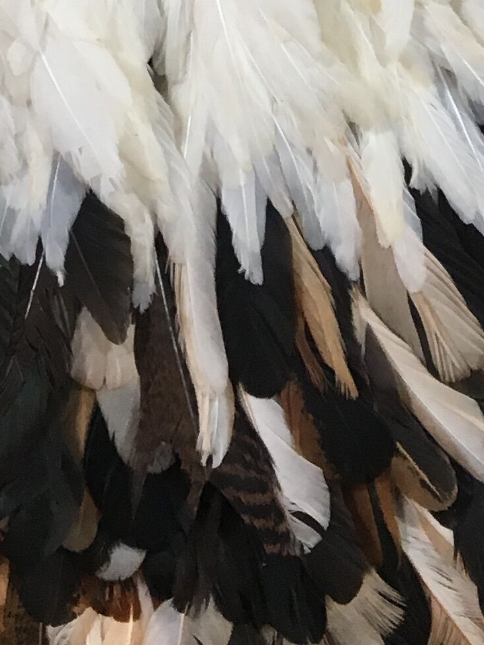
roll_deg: -2.4
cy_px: -587
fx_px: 2236
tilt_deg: +11.9
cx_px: 153
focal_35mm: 120
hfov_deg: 12.3
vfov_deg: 14.1
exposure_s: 1/33
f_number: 2.2
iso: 32
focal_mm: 4.15
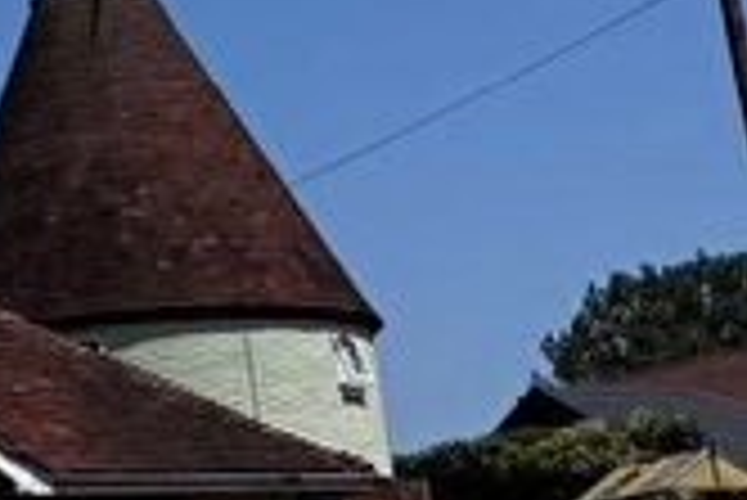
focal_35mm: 105
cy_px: 137
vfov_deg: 13.0
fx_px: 2181
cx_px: -824
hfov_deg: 15.1
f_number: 1.78
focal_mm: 6.76
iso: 80
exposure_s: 1/7092
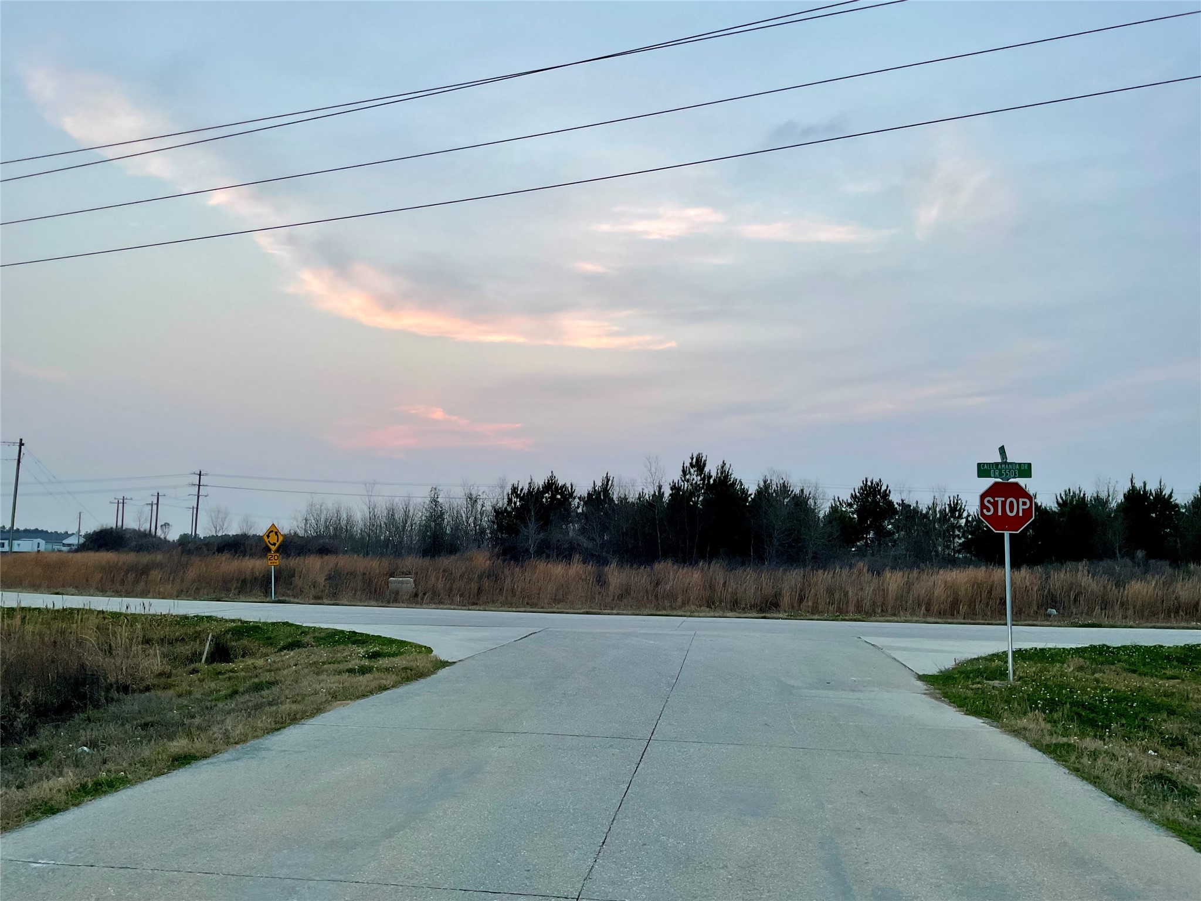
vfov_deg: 48.2
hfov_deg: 61.7
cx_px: 600
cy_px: 450
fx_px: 1006
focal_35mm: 29
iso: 40
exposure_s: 1/120
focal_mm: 3
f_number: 1.8
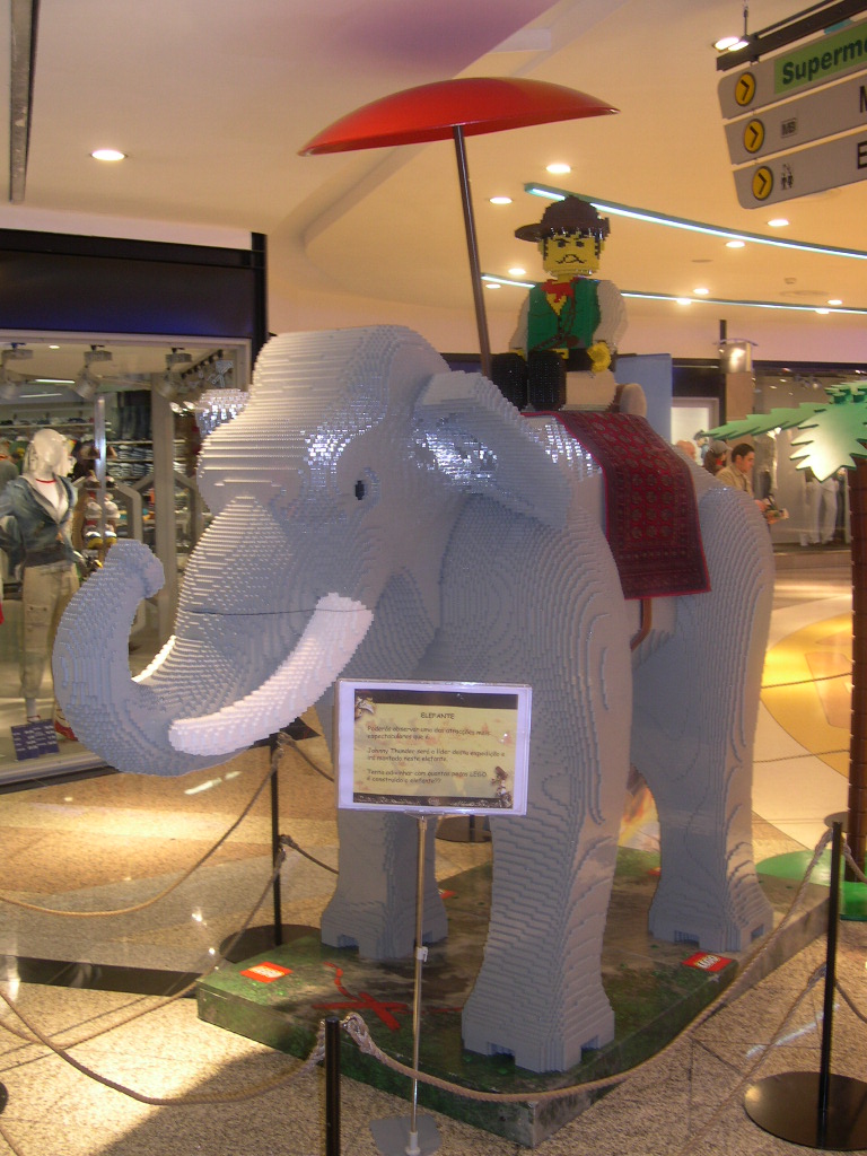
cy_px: 578
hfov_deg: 37.7
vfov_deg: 49.0
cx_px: 434
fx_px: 1269
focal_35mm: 38
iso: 100
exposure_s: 1/30
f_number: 2.8
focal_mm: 8
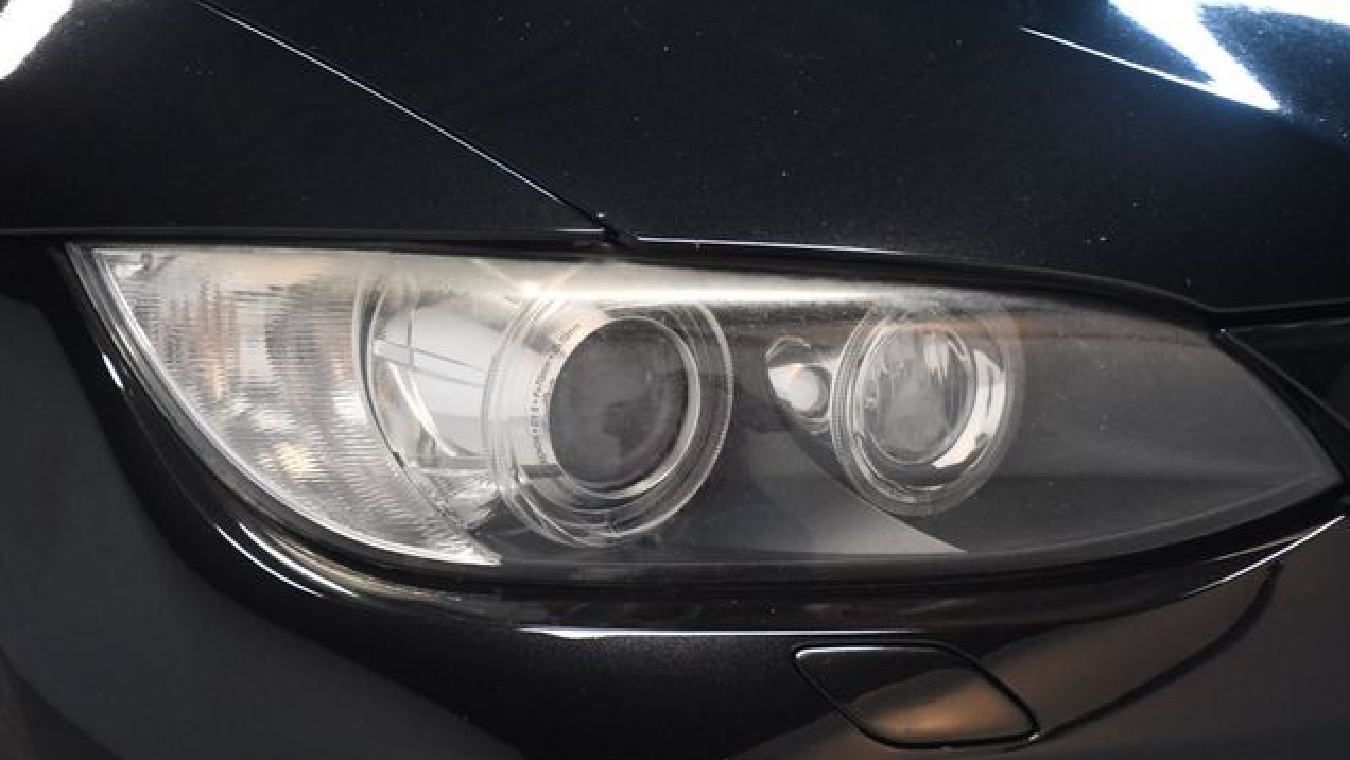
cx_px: 675
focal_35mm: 79
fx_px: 2828
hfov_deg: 26.8
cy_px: 442
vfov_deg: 15.3
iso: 3200
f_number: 4.8
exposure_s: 1/100
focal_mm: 50
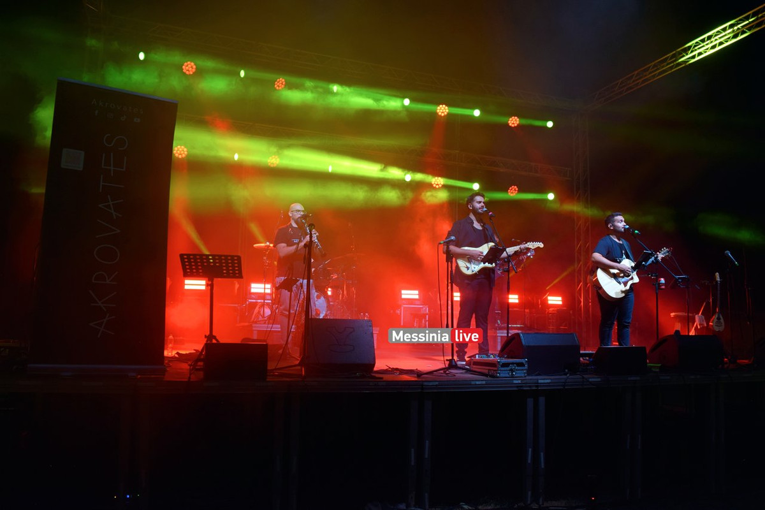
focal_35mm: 27
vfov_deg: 47.9
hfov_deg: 67.4
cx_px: 382
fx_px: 574
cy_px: 255
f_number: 5
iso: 400
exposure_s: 1/100
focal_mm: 18
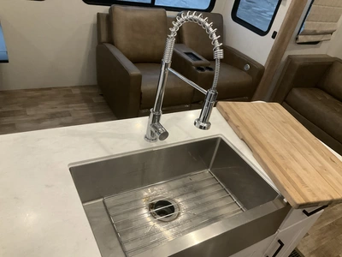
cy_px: 128
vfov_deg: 48.2
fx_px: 287
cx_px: 171
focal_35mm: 29
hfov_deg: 61.7
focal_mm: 3
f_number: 1.8
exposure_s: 1/45
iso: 320
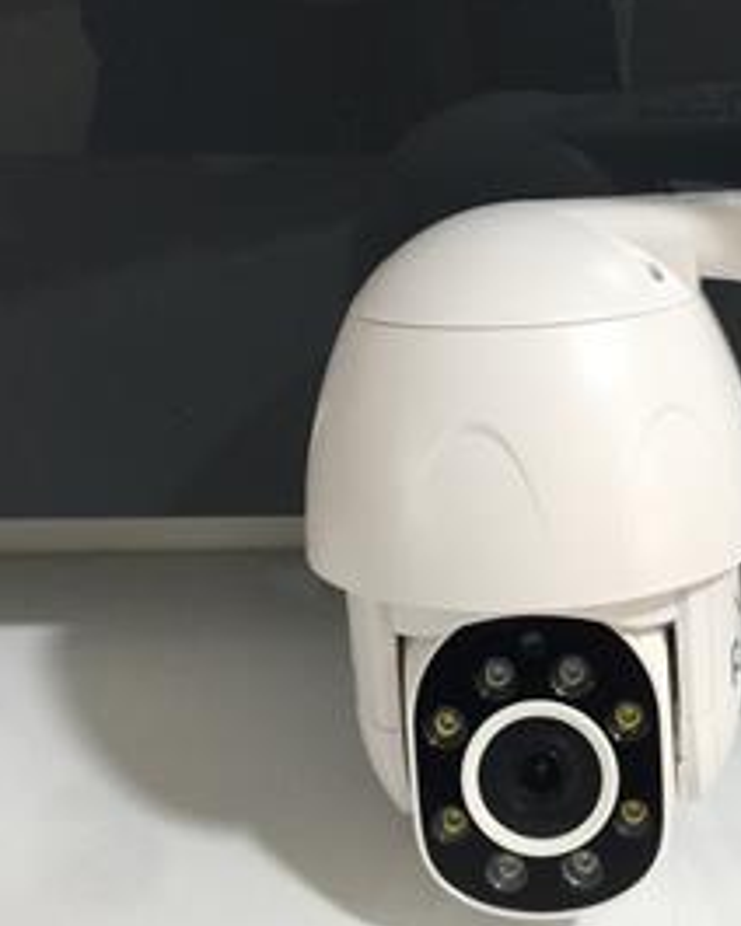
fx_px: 1563
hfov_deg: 26.2
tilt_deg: -20.9
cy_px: 299
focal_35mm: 57
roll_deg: -2.0
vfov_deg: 32.7
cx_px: 584
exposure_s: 1/17
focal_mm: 4.15
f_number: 2.2
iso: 80
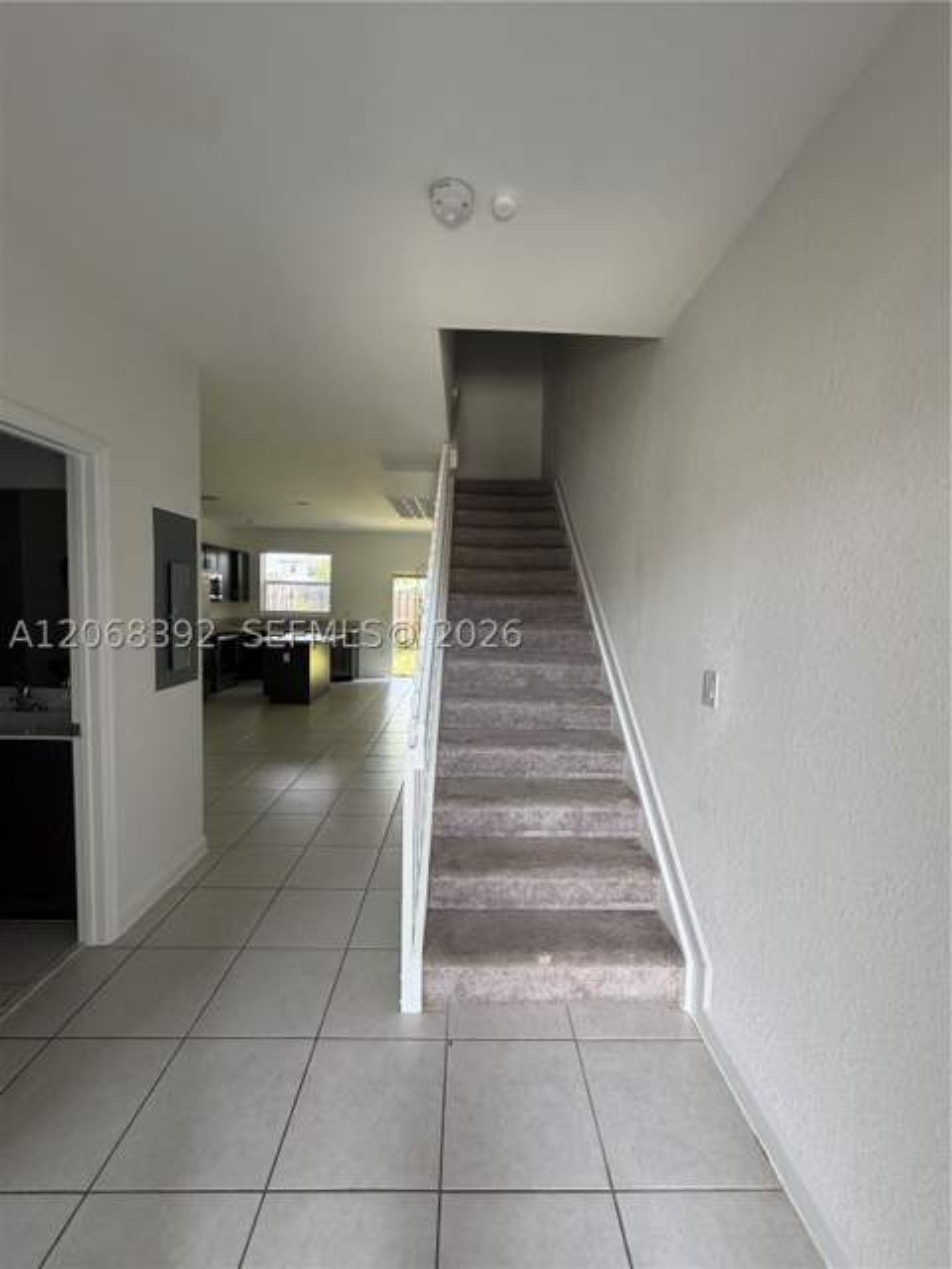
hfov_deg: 85.7
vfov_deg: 102.1
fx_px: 513
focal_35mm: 14
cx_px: 476
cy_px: 634
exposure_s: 1/121
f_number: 2.2
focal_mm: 2.22
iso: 200
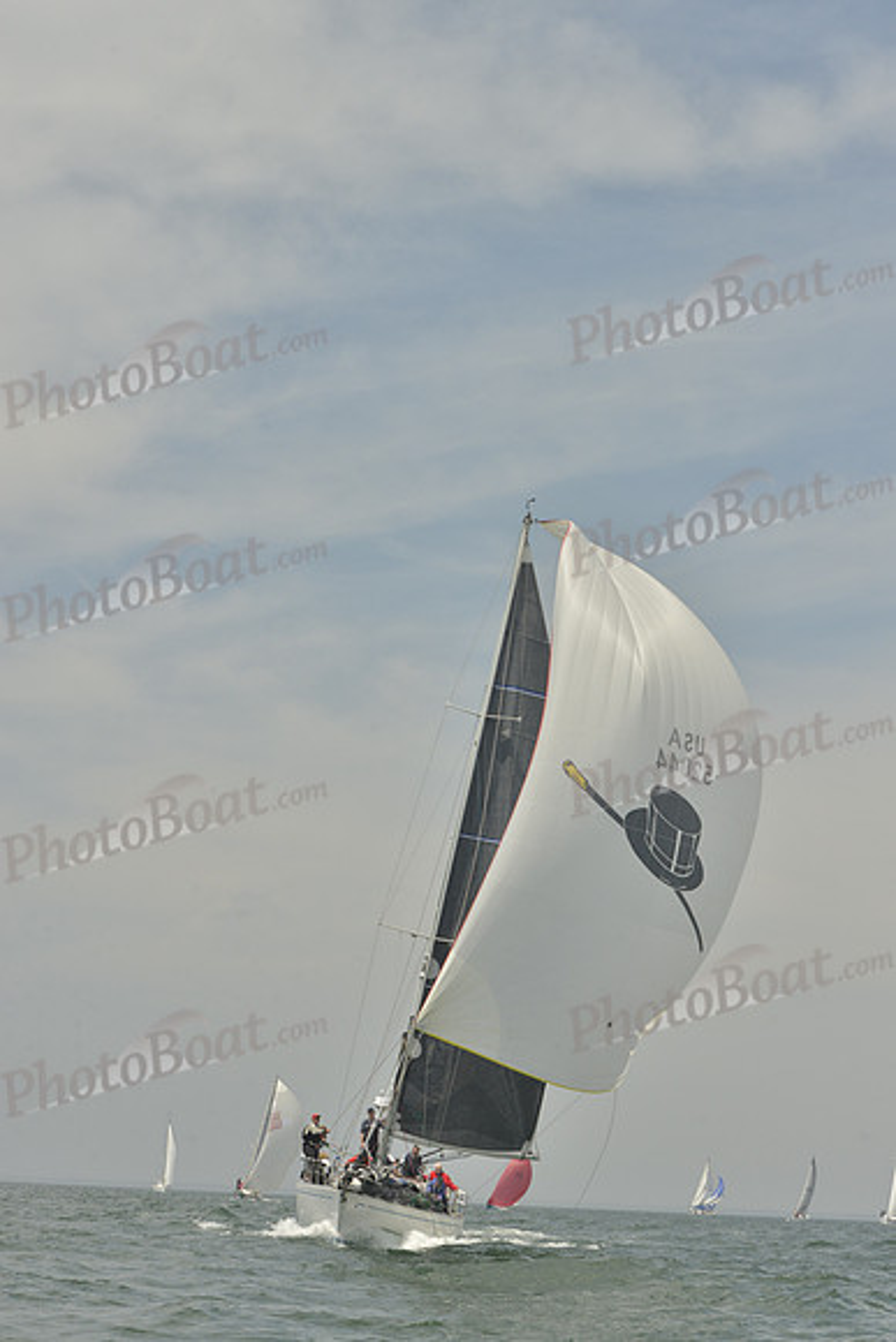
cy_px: 671
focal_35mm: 70
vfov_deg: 28.8
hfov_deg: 19.5
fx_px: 2612
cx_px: 448
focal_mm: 70
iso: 560
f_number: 14
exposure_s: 1/1250
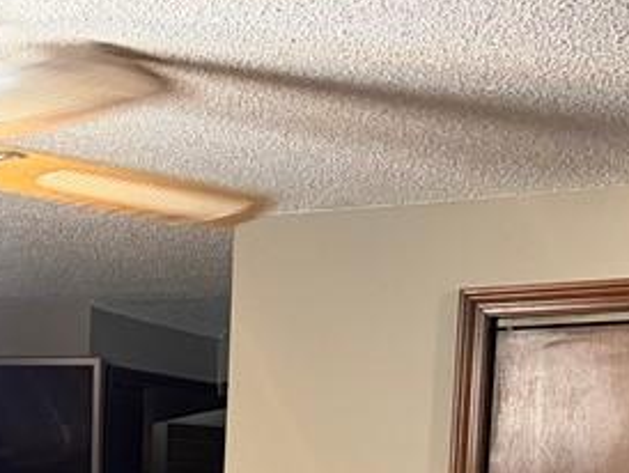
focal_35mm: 97
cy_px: 829
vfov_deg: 13.8
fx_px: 1764
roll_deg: -0.3
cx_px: -53
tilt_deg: -9.7
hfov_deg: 19.4
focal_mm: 5.96
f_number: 1.6
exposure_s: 1/60
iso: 320
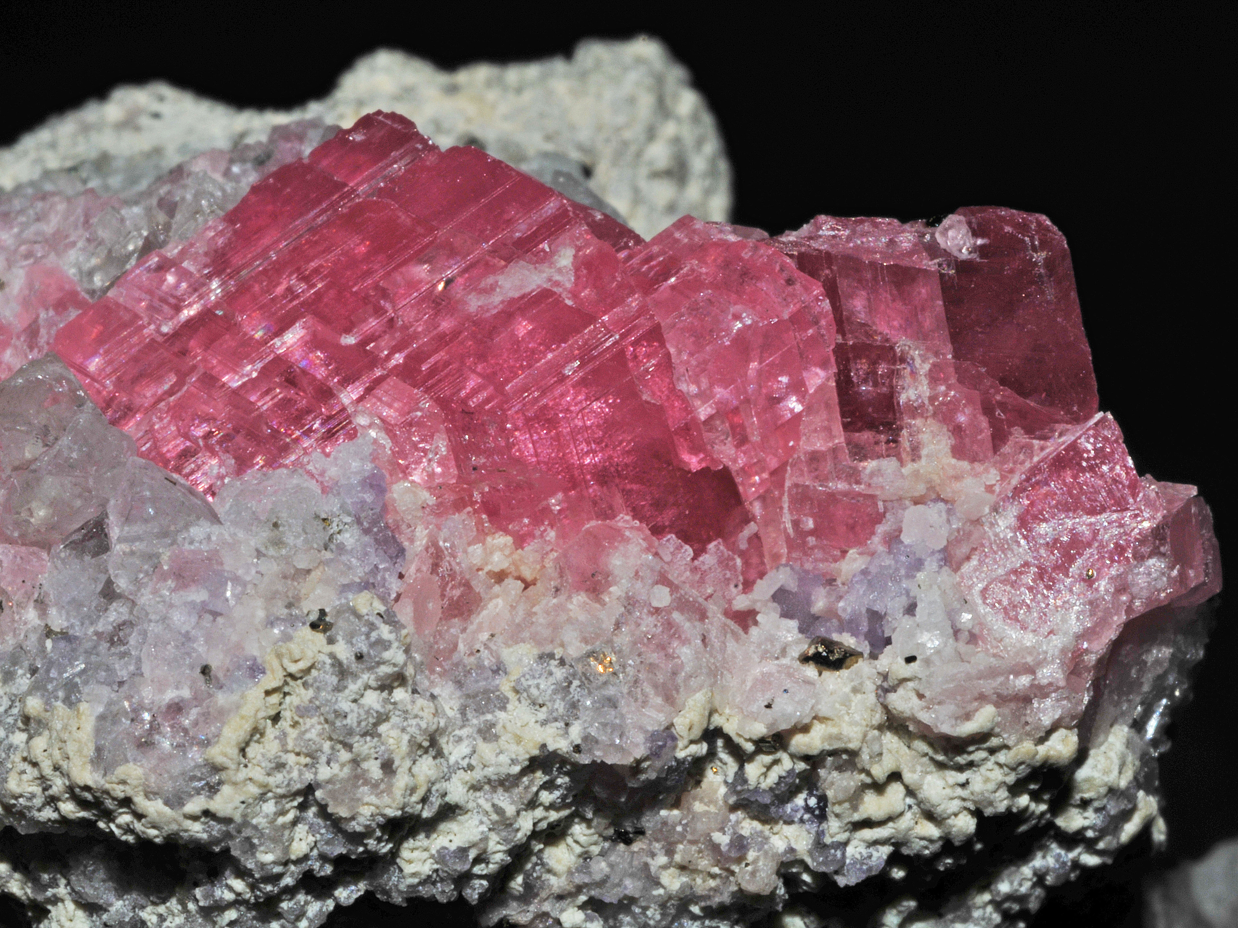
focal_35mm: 98
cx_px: 637
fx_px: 3505
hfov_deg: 20.0
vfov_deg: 15.1
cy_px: 466
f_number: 45
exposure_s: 1/60
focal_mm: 60
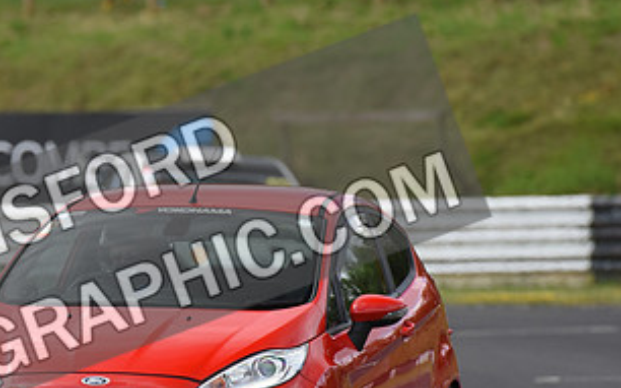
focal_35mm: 773
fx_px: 13078
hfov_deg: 2.7
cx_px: 79
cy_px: 255
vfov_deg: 1.7
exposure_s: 1/1000
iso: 1250
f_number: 5.6
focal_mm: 400
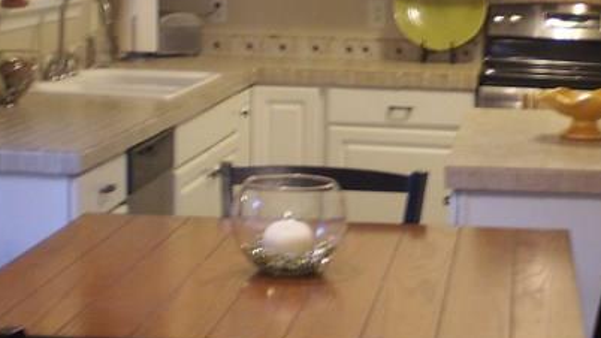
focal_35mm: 100
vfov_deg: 12.1
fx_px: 1593
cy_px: 72
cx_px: 432
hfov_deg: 21.2
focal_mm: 6.3
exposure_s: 1/6
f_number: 3.1
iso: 125
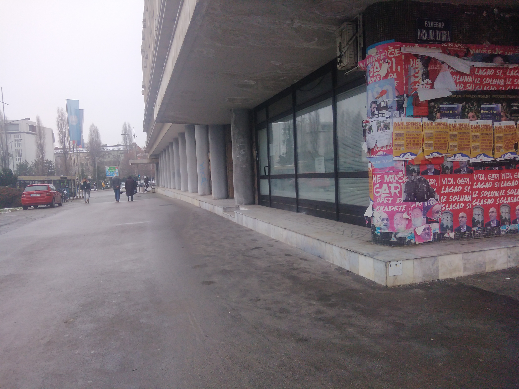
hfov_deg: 67.3
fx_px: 390
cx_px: 260
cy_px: 194
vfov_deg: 53.1
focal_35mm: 26
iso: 100
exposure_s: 1/202
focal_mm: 3.6
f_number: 1.8
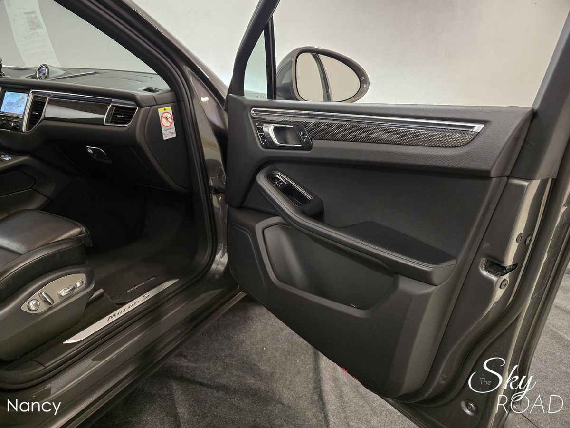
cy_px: 214
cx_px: 285
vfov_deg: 58.9
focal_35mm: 23
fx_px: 379
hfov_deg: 73.9
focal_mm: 6.3
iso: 1600
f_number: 1.7
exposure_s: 1/50
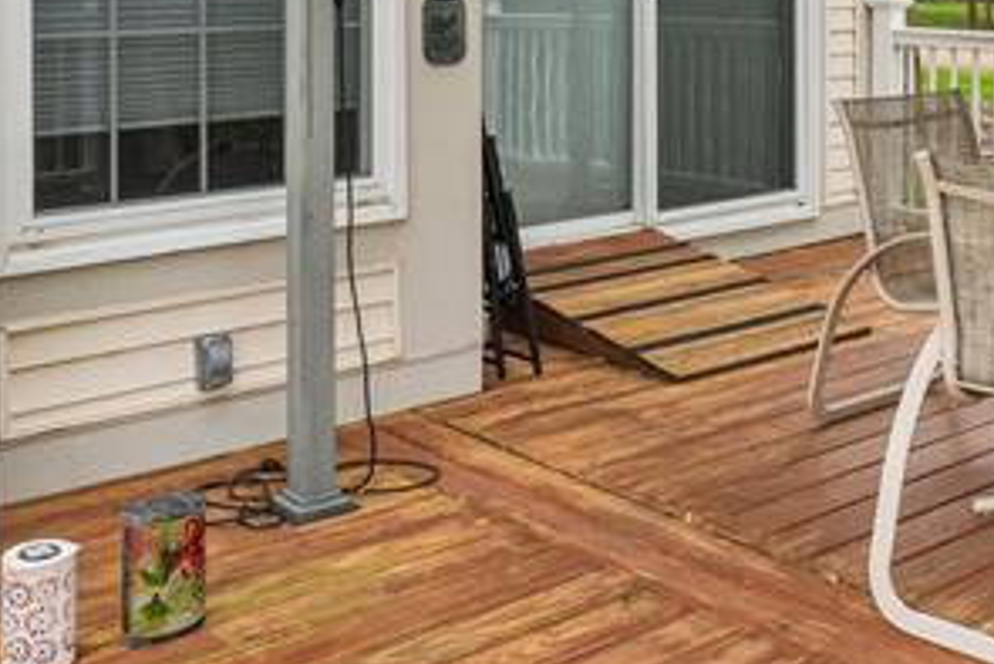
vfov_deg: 24.6
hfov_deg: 37.6
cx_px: 691
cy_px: -34
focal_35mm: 52
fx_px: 1436
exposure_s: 1/45
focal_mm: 10
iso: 100
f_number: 8
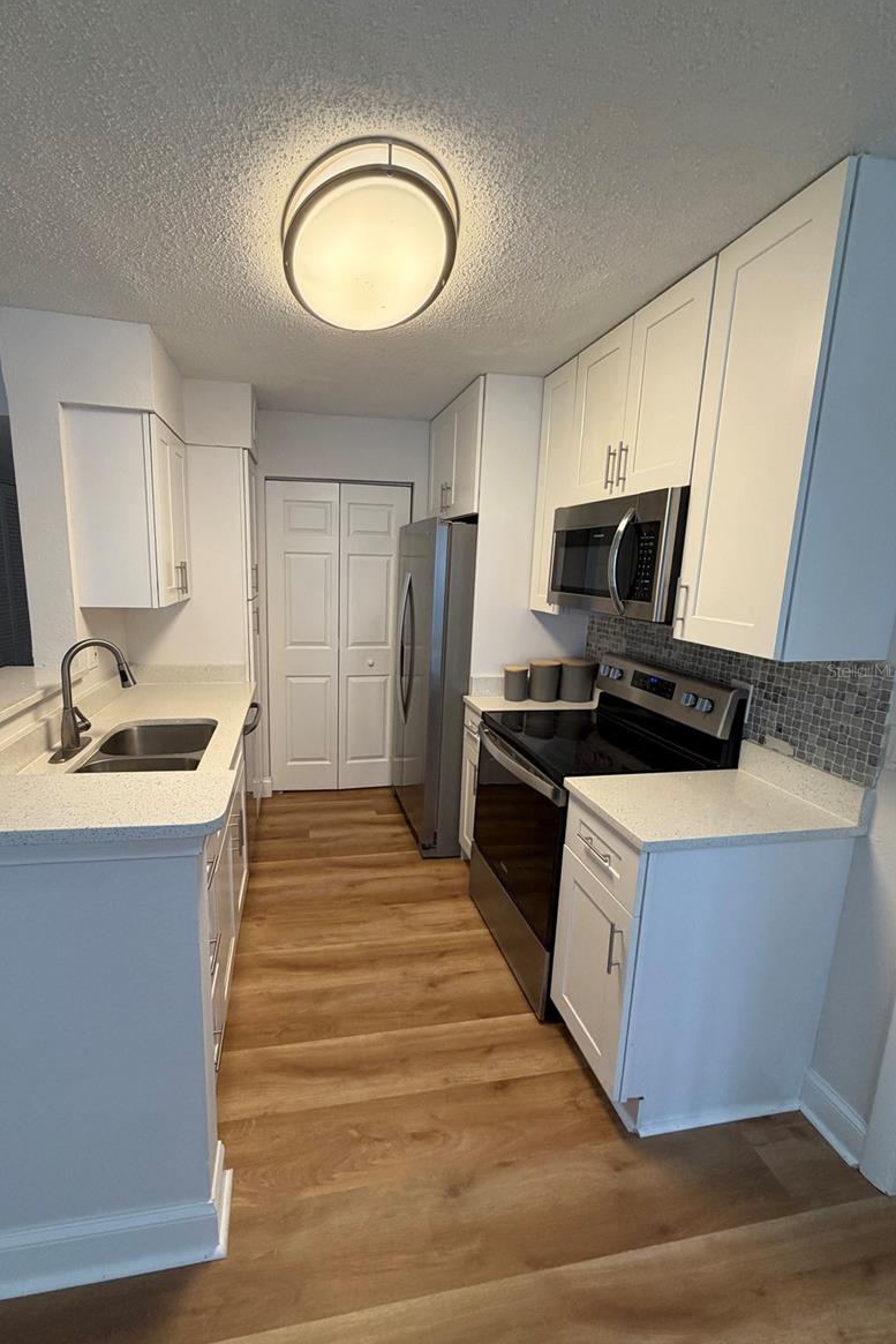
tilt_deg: -10.1
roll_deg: -0.2
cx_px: 390
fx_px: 560
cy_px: 670
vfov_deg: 100.4
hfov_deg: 77.0
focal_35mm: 15
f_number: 2.2
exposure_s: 1/120
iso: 200
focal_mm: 2.22
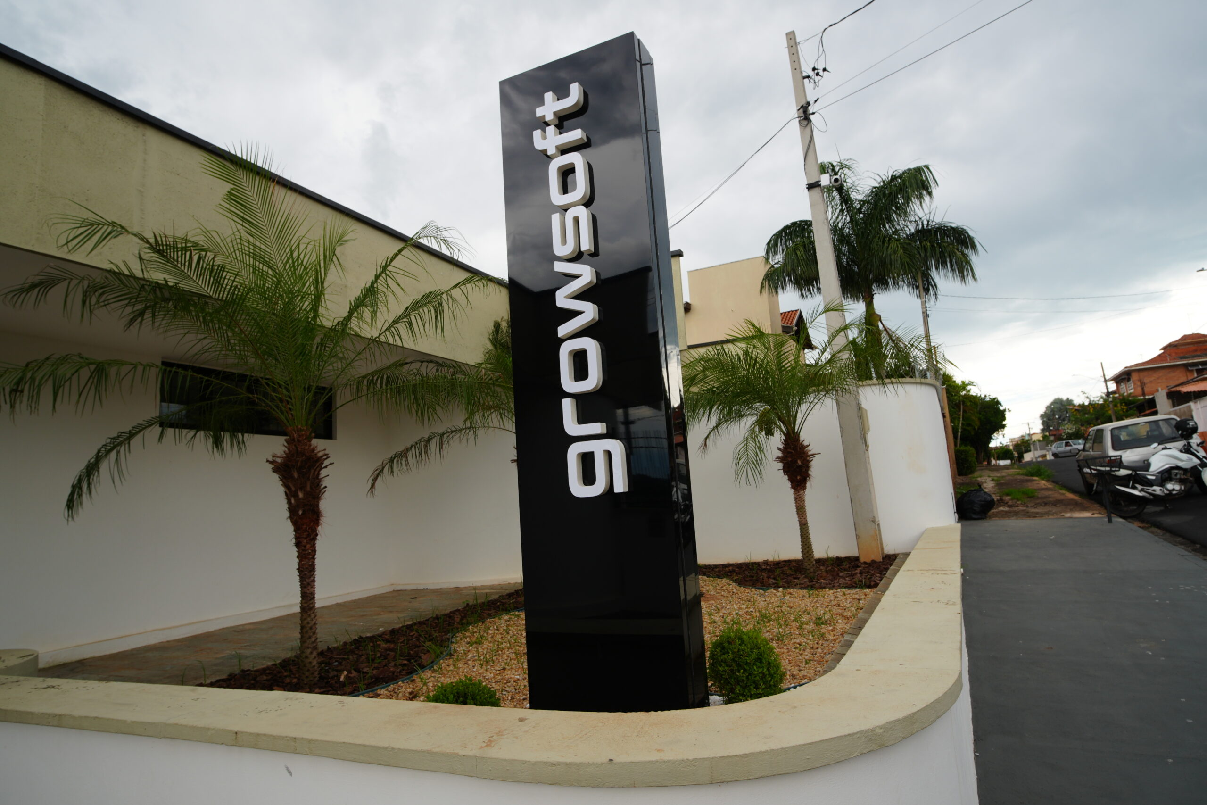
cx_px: 604
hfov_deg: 85.4
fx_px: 654
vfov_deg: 63.2
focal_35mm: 20
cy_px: 402
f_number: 6.3
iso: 100
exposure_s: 1/100
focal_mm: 13
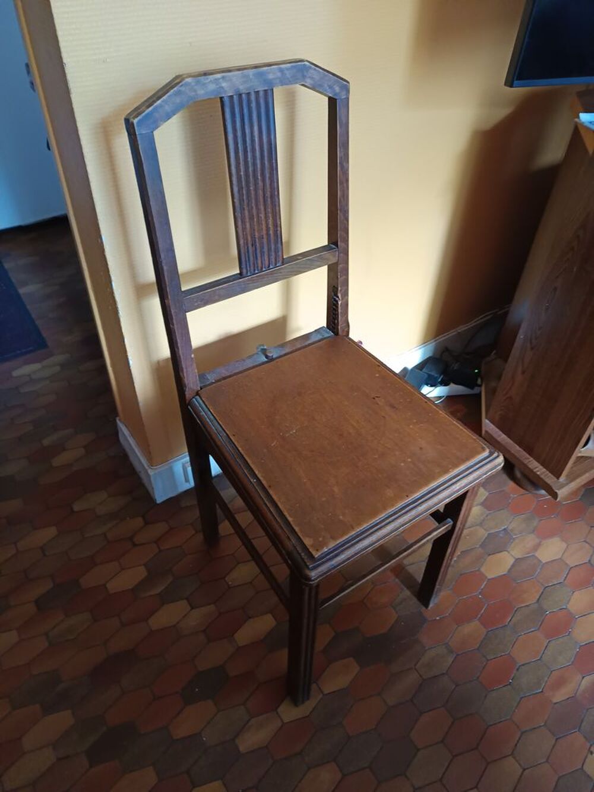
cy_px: 396
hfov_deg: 56.8
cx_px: 297
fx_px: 549
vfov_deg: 71.6
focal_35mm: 24
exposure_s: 1/20
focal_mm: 5.31
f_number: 1.7
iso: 1769
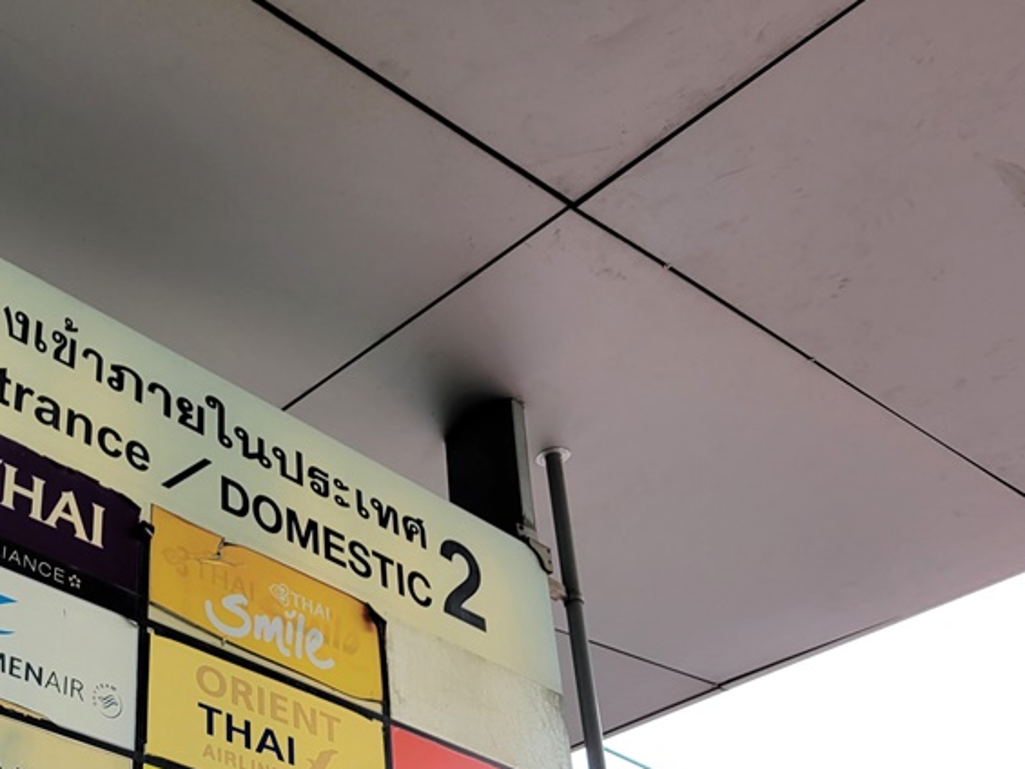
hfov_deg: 39.7
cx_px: 218
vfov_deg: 30.8
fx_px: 1362
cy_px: 613
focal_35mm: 46
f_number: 1.8
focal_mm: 5.4
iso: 40
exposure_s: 1/897
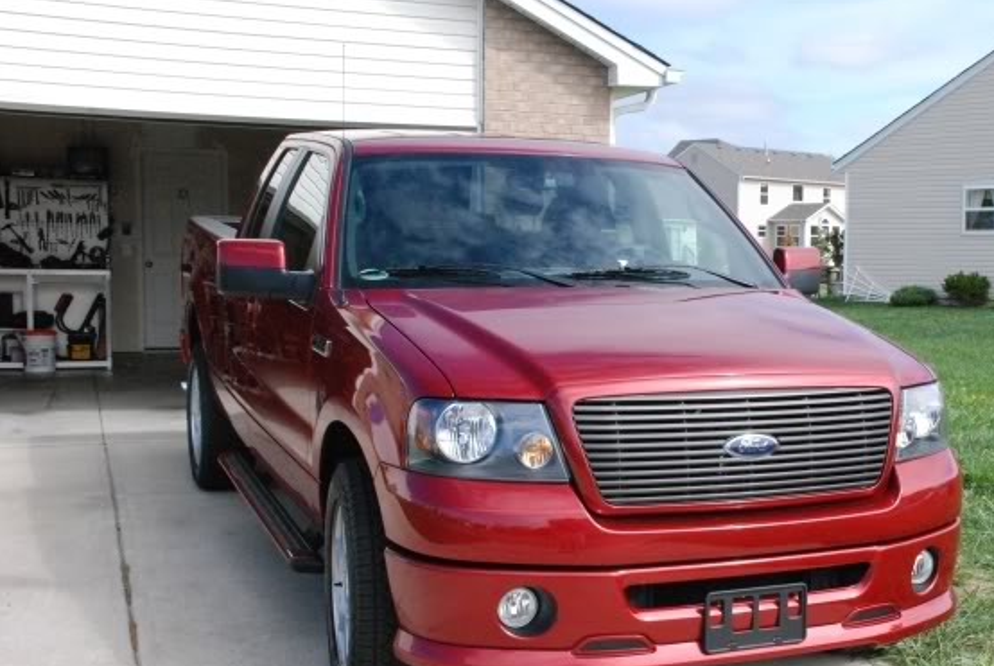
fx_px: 1438
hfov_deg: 37.4
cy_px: 384
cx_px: 716
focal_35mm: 52
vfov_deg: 26.0
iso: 1600
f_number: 14
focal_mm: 24
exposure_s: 1/800
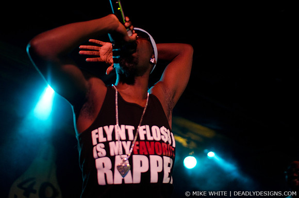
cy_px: 99
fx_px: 373
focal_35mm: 45
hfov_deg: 43.7
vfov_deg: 29.7
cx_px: 150
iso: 1250
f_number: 1.4
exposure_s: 1/80
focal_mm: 30
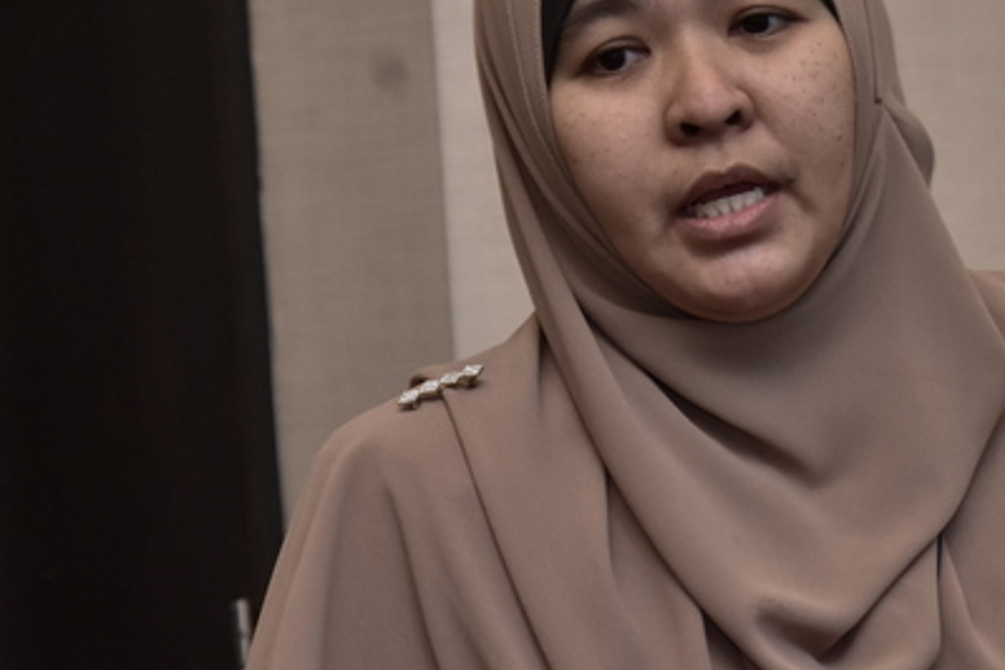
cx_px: 781
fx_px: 7732
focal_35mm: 277
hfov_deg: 7.4
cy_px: 181
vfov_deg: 5.0
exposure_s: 1/50
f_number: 6.3
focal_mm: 92
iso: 1000
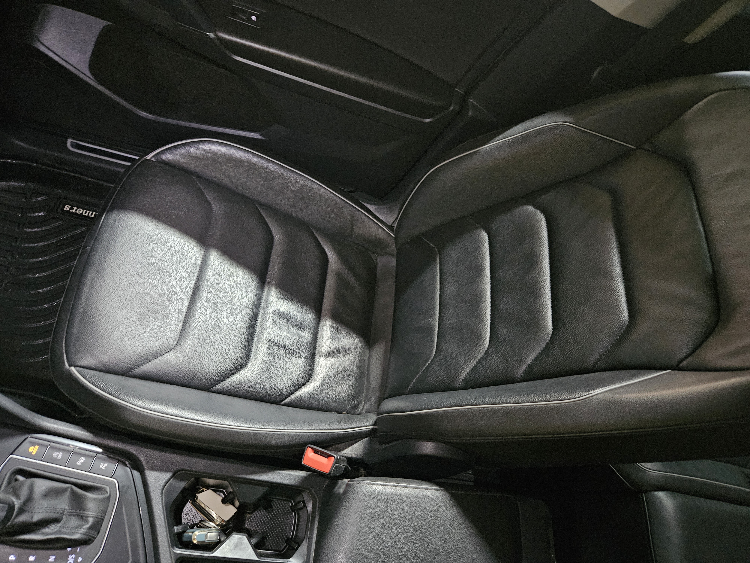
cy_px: 282
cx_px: 375
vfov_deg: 58.9
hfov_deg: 73.9
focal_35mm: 23
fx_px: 498
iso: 1000
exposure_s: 1/24
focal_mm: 5.4
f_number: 1.8
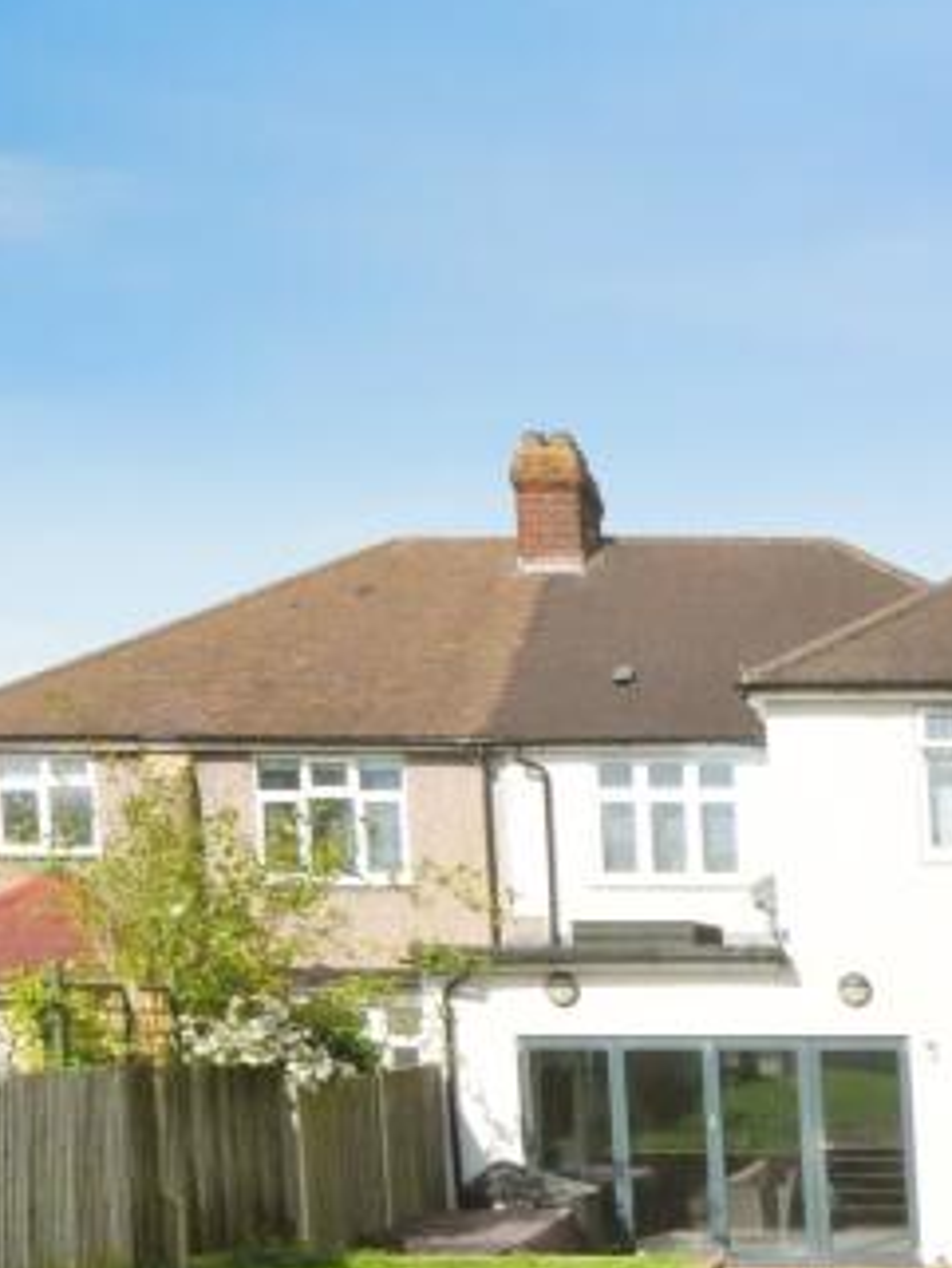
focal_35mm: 46
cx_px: 928
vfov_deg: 39.7
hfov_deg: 29.6
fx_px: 1686
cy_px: 1005
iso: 500
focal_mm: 10
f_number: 13
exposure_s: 1/640
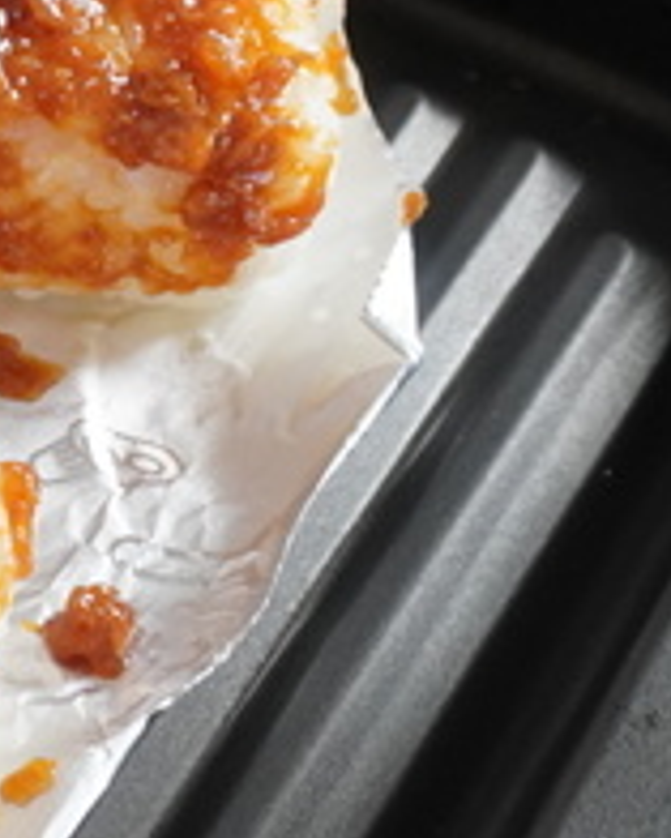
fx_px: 2902
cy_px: 137
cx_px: -517
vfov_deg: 16.3
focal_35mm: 117
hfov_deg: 12.2
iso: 1600
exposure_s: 1/40
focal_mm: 24
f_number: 6.3
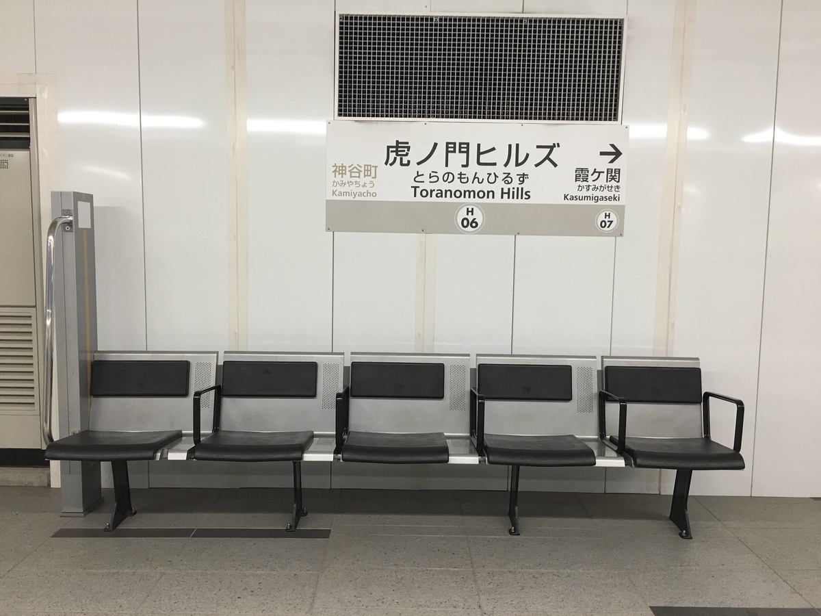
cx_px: 410
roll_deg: -1.5
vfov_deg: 48.2
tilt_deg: -5.7
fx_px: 688
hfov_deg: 61.7
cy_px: 308
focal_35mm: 29
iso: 32
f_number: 2.2
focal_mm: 4.15
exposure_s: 1/15
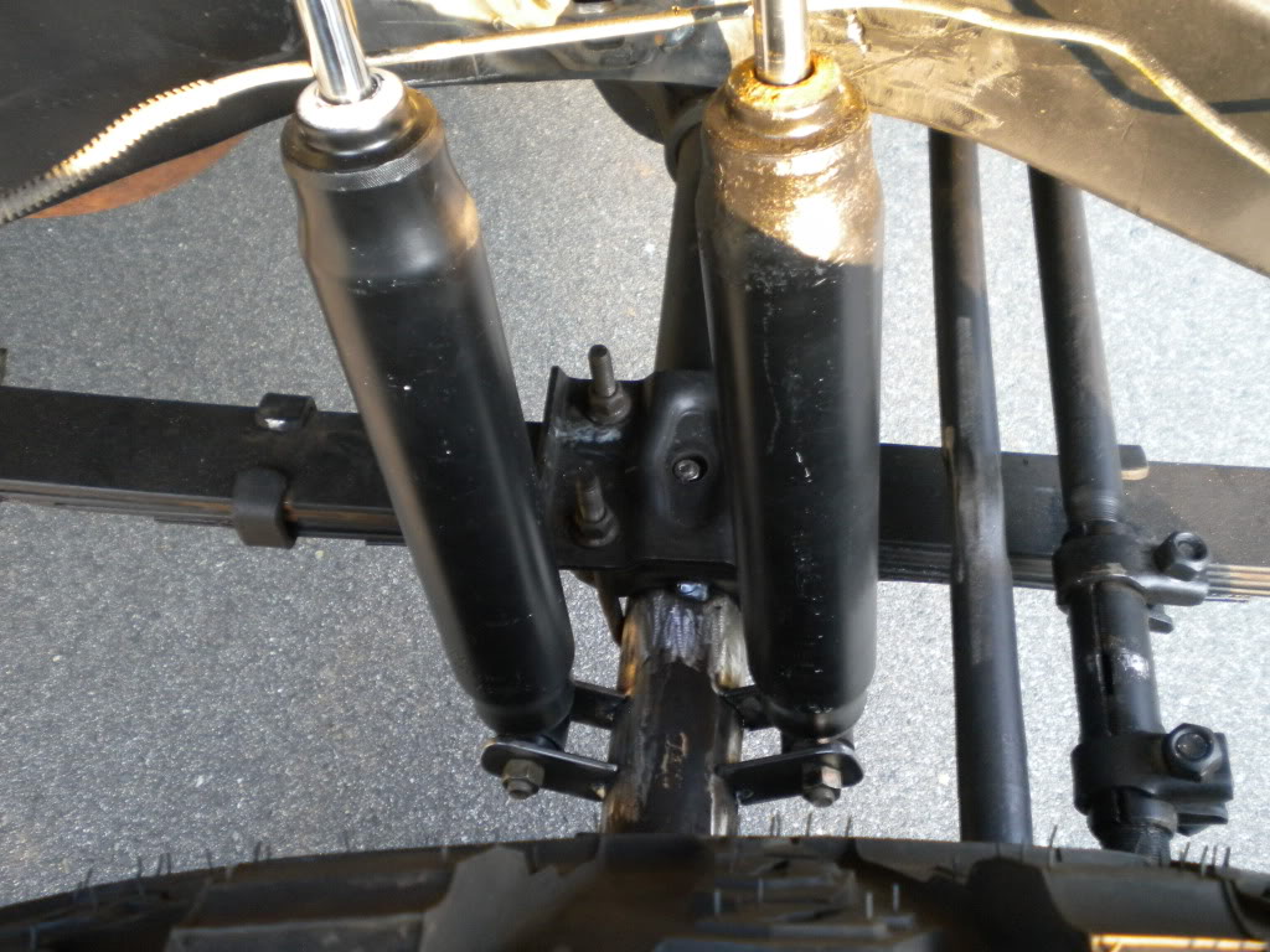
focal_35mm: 35
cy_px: 476
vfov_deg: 40.7
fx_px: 1284
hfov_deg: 52.6
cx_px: 635
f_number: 3.1
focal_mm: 6.3
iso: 253
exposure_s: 1/59
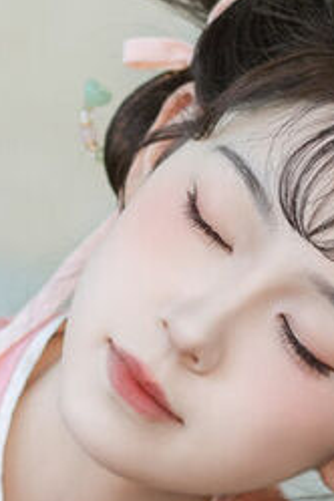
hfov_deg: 2.6
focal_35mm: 537
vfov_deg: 3.8
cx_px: 278
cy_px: 339
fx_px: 7473
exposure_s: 1/160
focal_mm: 85
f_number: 1.8
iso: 160
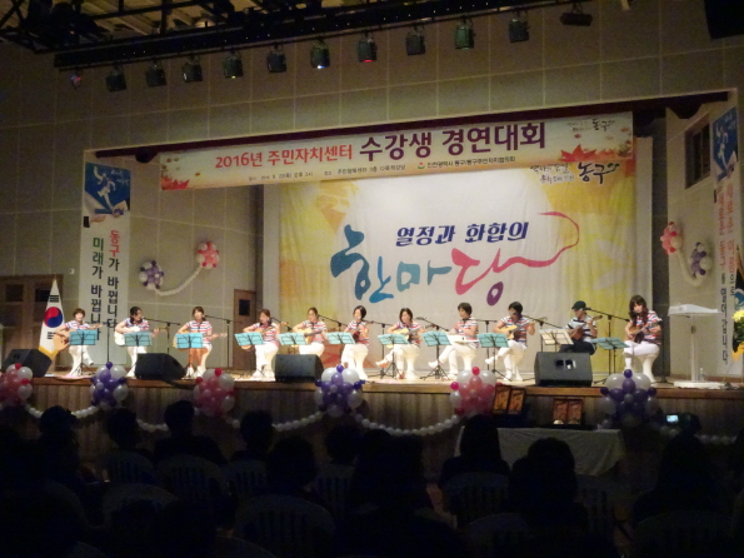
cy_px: 279
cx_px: 372
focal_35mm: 41
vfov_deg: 35.1
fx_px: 881
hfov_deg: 45.8
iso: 3200
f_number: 6.3
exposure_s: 1/125
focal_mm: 7.05
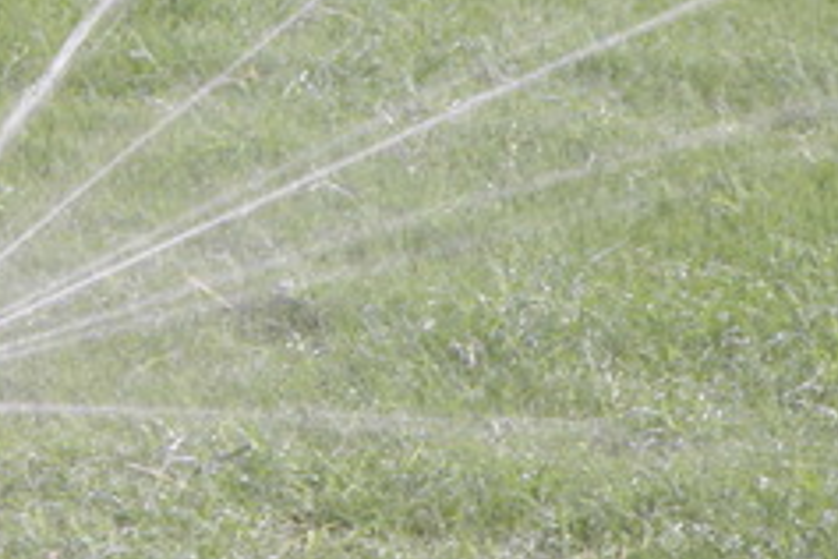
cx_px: 50
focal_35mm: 701
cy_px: 154
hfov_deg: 2.9
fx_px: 16316
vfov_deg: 2.0
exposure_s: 1/118
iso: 100
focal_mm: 71.2
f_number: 4.2
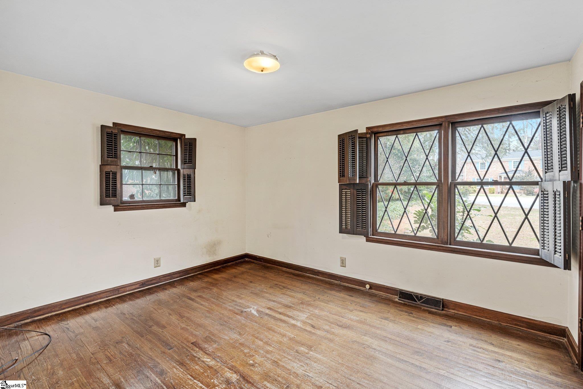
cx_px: 292
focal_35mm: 16
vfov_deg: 73.7
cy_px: 194
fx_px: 259
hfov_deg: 96.7
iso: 200
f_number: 9
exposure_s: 1/3
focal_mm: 16
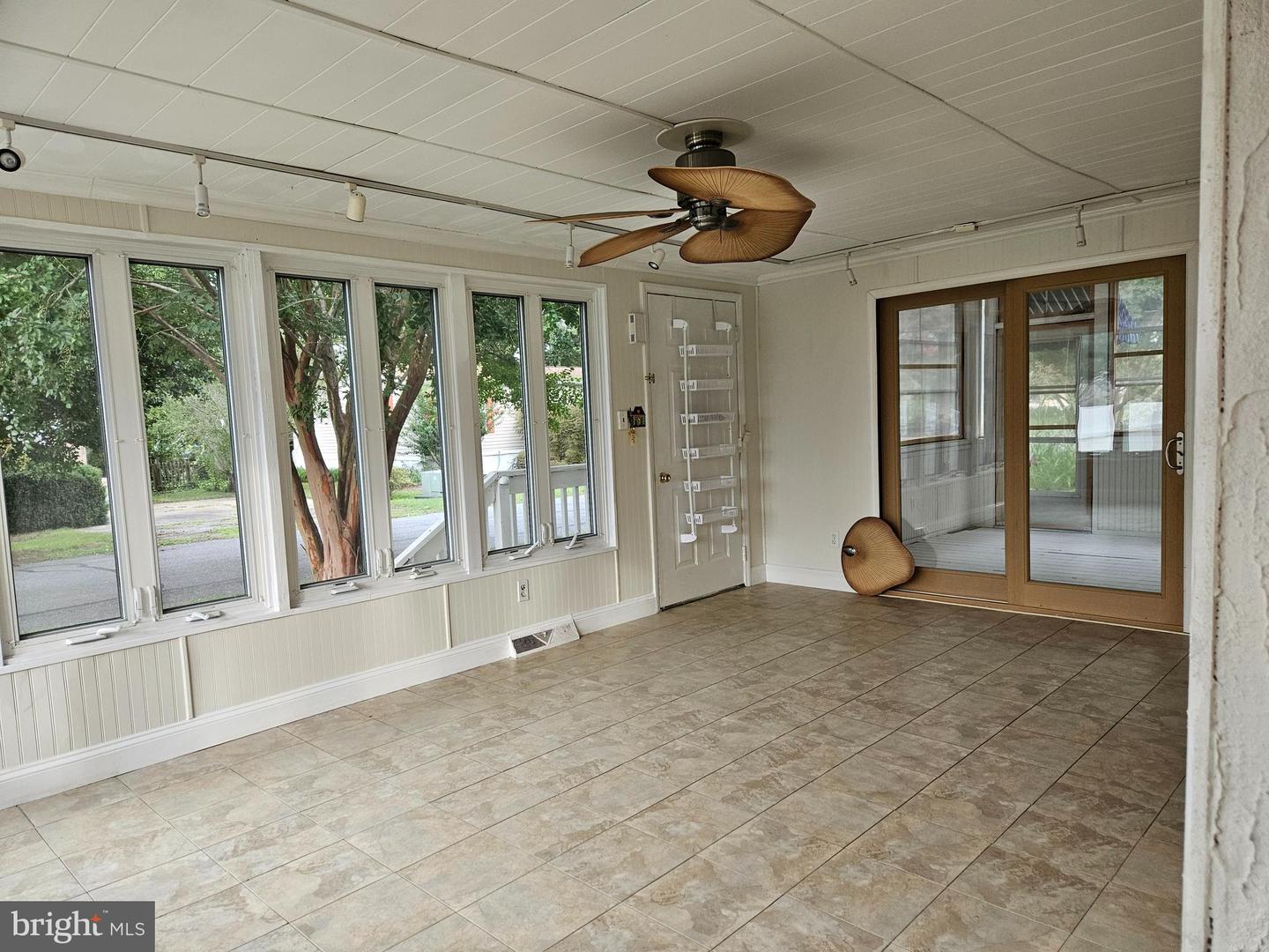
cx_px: 634
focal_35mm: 23
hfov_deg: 73.9
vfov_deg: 58.9
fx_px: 843
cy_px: 476
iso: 200
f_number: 1.8
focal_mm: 5.4
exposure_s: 1/120
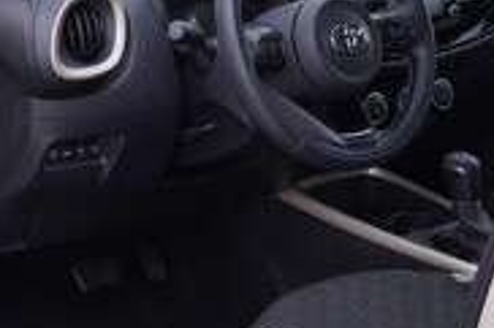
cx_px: -100
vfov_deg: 12.5
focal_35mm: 109
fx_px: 1494
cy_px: 148
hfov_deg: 17.8
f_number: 3.2
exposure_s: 1/50
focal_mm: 24
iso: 125
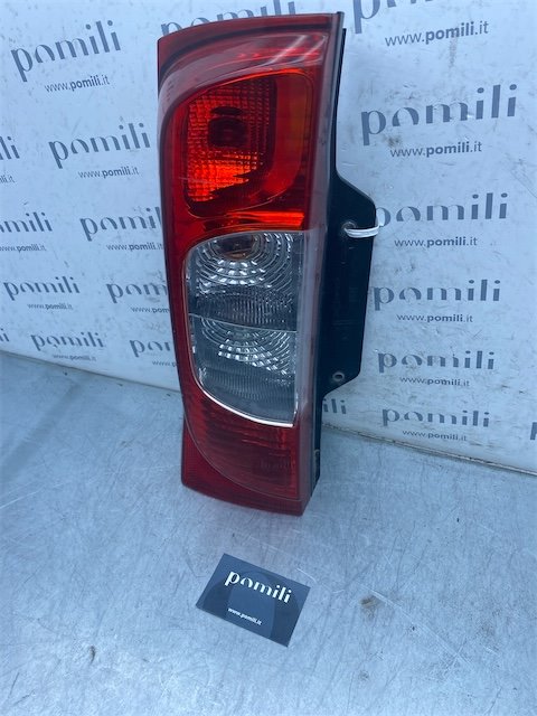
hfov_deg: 53.1
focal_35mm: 26
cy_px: 358
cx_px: 268
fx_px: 538
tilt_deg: -40.9
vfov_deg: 67.3
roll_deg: +0.6
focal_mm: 4.25
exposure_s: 1/793
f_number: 1.8
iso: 32
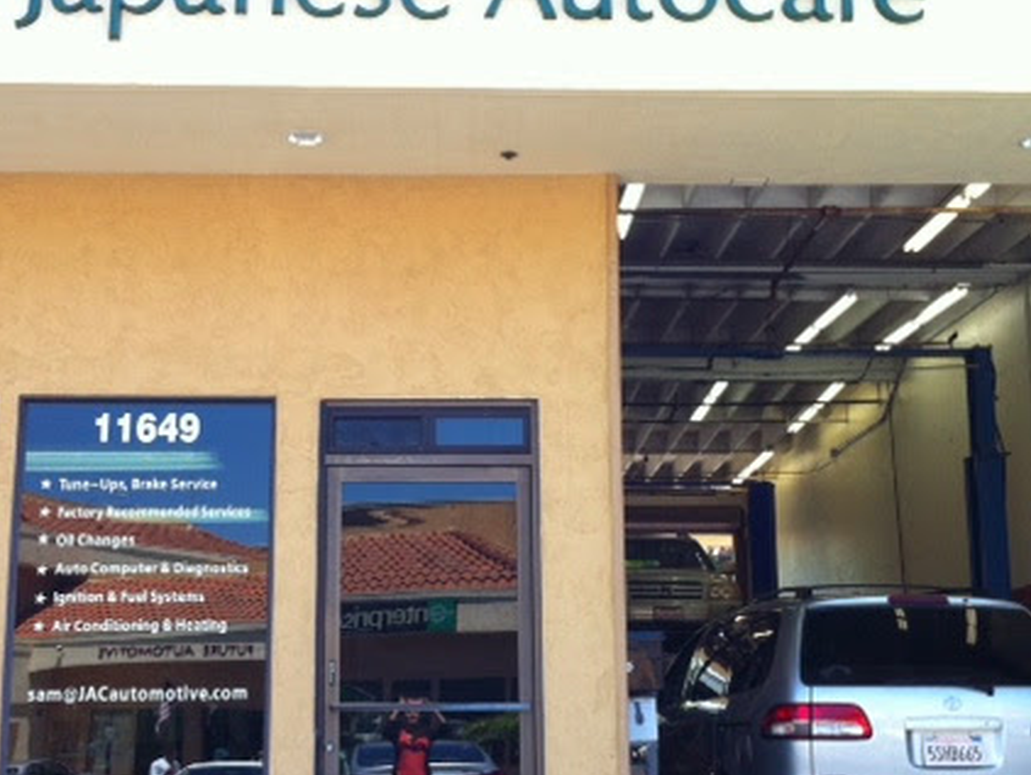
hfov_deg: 36.1
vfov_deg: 27.5
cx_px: 503
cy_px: 421
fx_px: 1579
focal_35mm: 53
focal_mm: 3.85
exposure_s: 1/166
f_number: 2.8
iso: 80
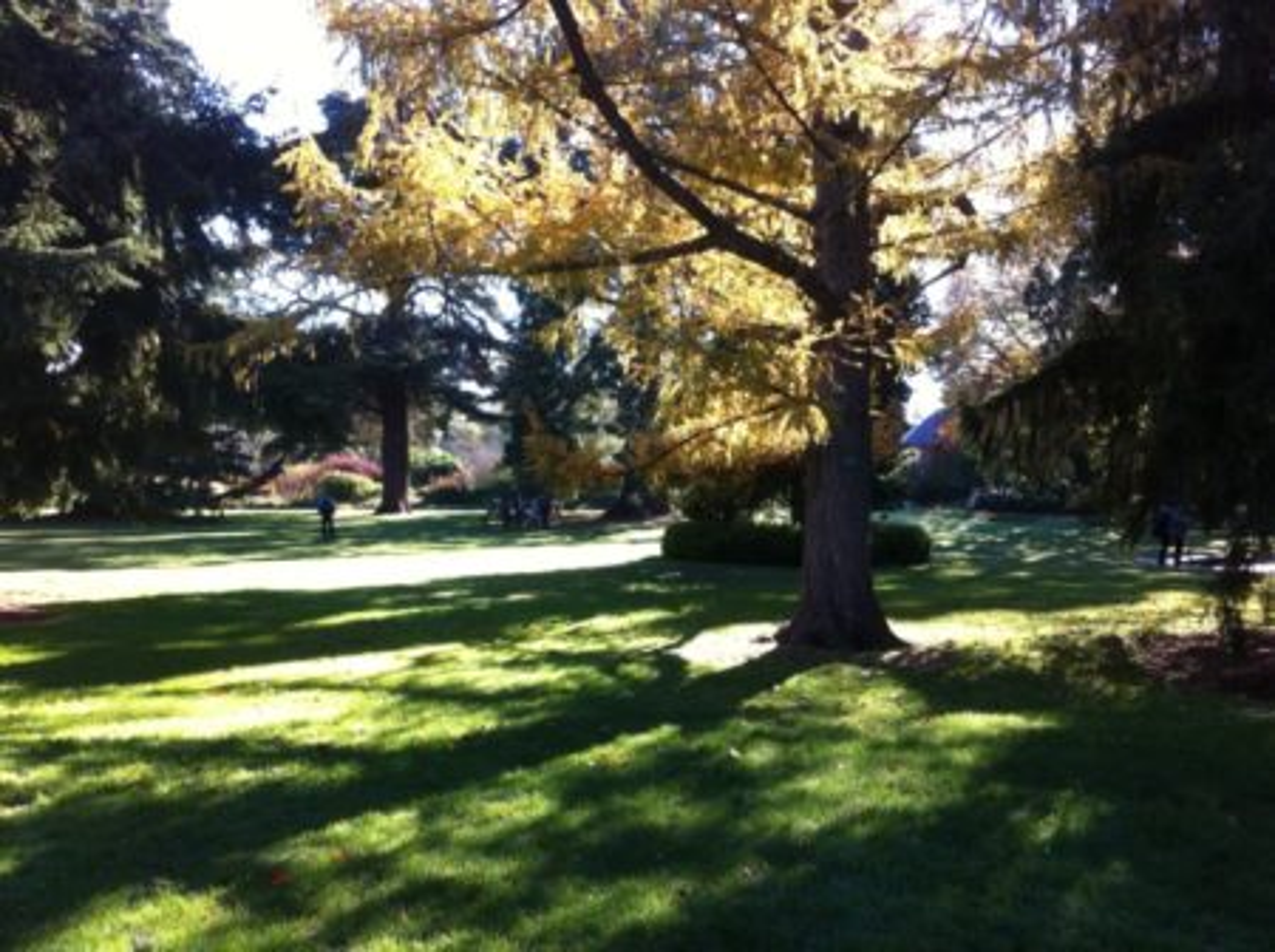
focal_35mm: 35
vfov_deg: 40.6
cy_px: 476
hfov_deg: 52.7
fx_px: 1287
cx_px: 638
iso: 80
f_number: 2.8
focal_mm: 3.85
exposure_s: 1/144
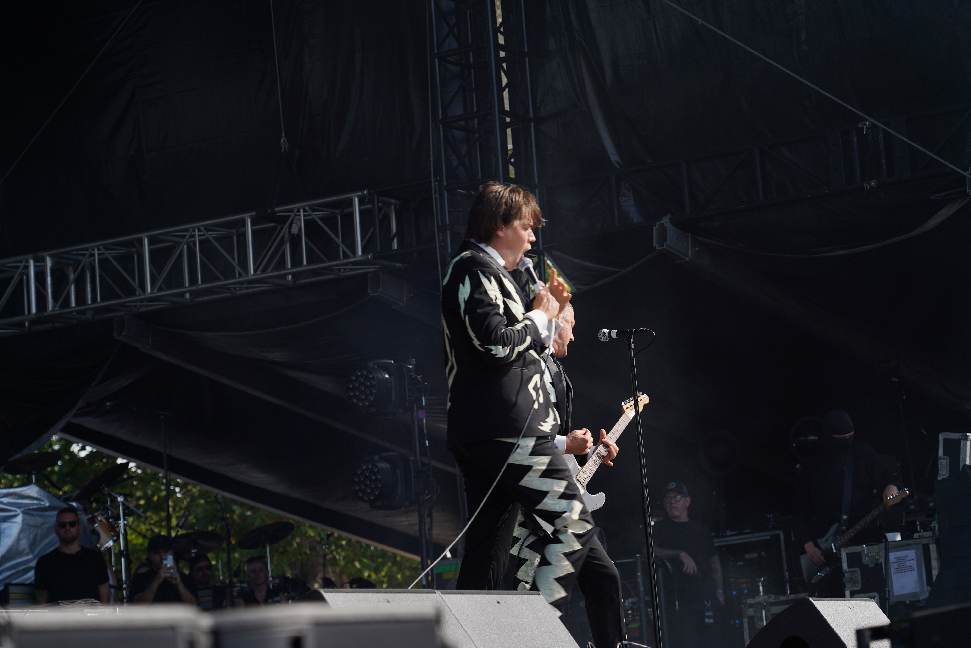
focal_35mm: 105
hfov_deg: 19.5
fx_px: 2832
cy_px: 324
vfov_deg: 13.0
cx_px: 486
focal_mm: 105
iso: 100
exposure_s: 1/320
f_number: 6.3
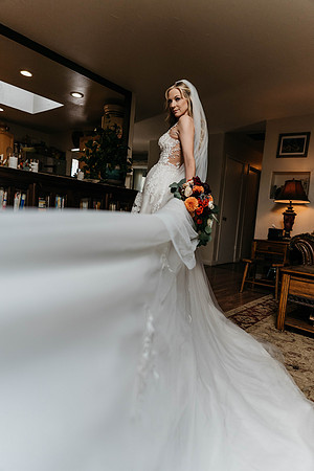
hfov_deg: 53.1
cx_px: 157
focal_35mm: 24
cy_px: 236
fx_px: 314
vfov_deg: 73.7
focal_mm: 24
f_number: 2.8
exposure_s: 1/1000
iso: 1000
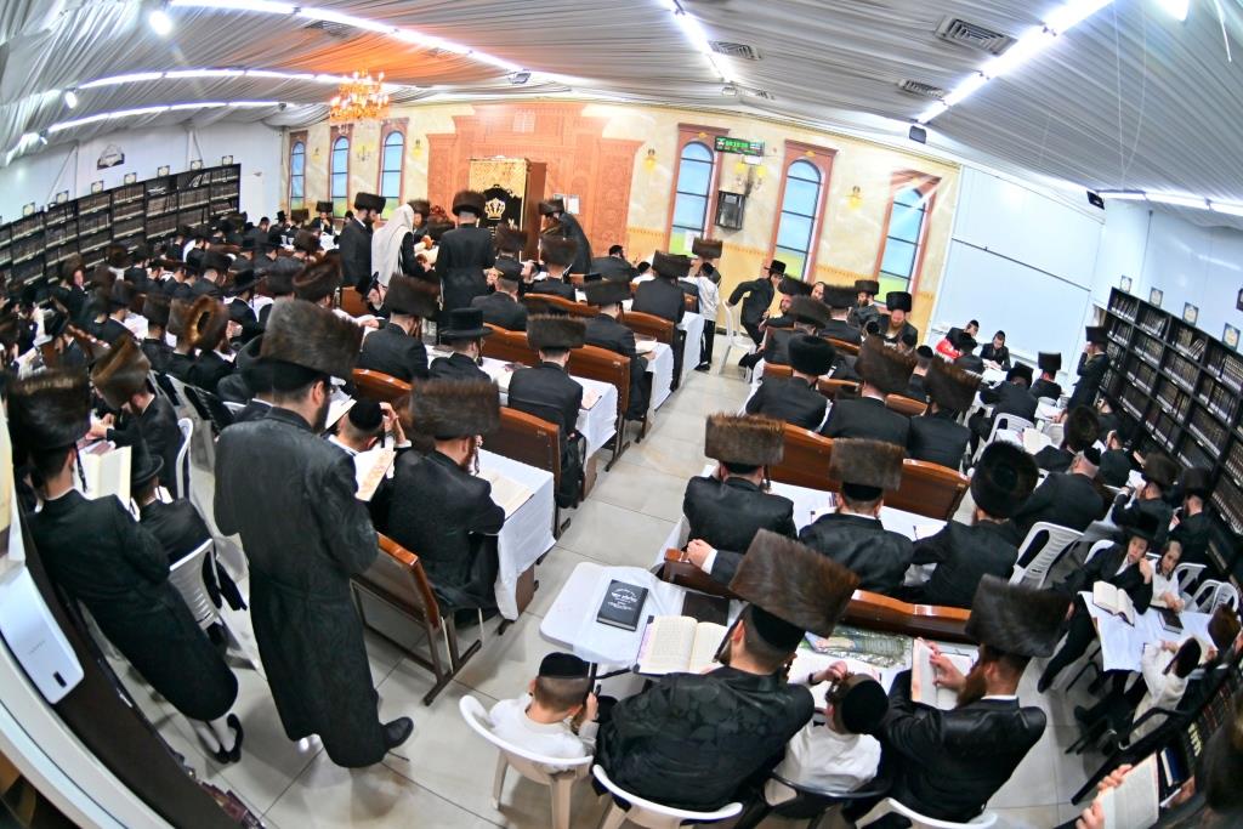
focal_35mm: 15
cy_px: 414
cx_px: 622
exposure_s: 1/200
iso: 320
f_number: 2.8
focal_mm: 10.5
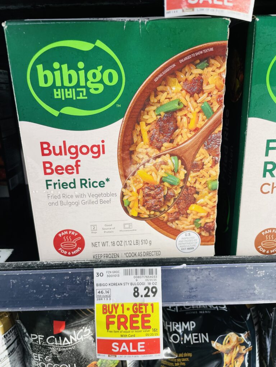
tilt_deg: -17.1
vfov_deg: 67.3
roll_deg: +2.3
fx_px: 276
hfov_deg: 53.1
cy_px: 184
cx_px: 138
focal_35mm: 26
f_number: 1.6
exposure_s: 1/120
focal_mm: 4.2
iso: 100
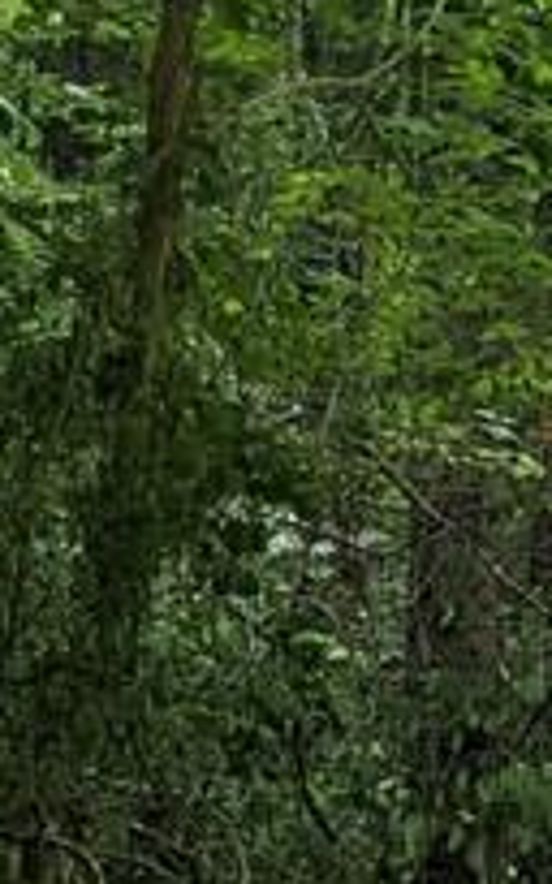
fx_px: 3444
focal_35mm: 143
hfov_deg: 7.0
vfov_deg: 14.3
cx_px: 2174
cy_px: 996
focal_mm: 4.44
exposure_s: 1/292
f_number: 1.8
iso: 48
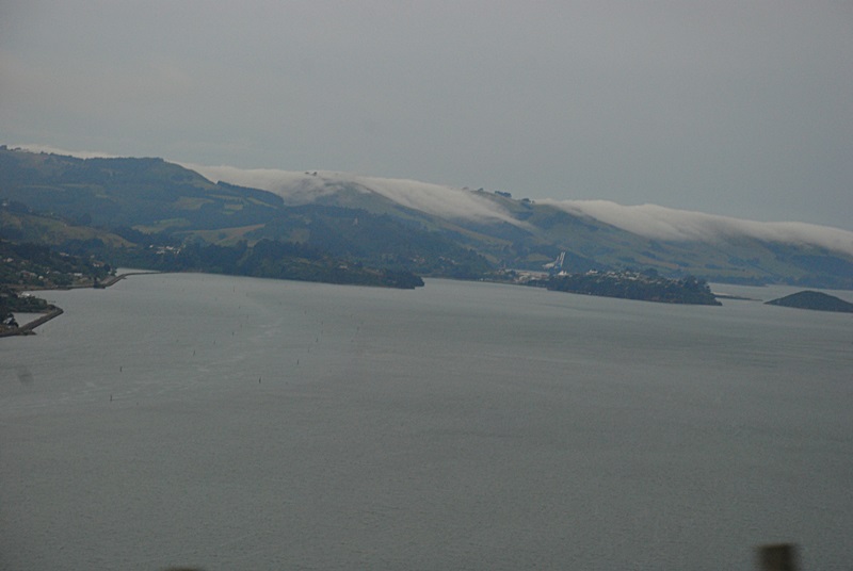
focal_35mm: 112
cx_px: 426
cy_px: 286
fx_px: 2670
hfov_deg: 18.2
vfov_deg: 12.2
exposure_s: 1/250
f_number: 6.3
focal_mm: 75
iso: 400
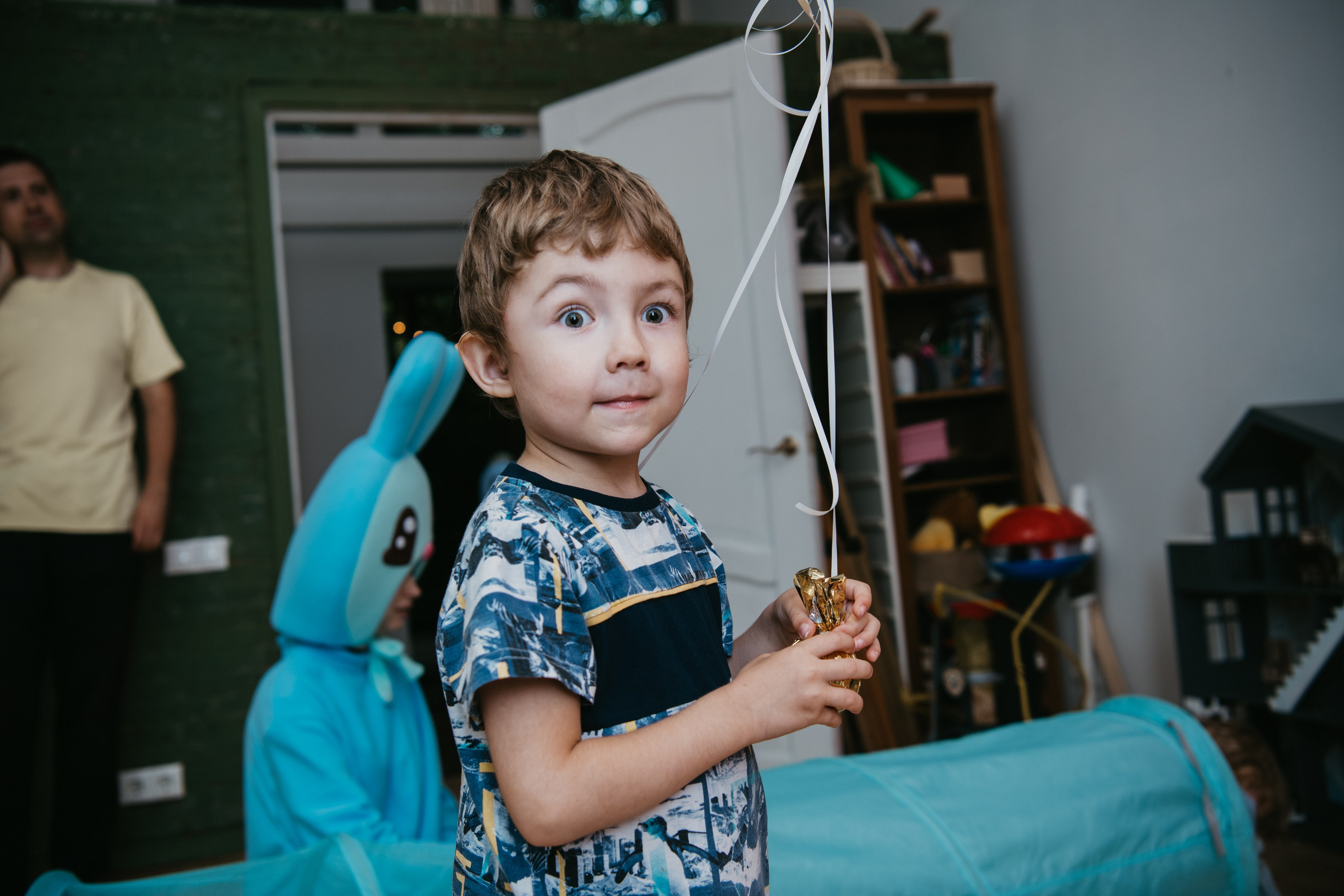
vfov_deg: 38.9
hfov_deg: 55.8
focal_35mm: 34
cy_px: 448
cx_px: 672
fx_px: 1269
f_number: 3.5
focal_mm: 34
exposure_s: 1/160
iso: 100
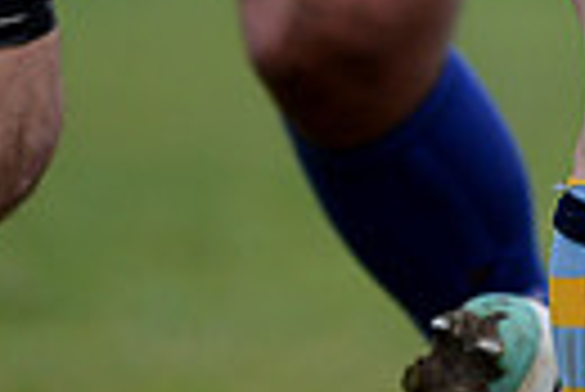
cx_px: 1035
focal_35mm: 1878
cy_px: -457
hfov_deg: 1.1
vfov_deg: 0.7
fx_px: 30551
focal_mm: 420
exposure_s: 1/1250
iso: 800
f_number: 4
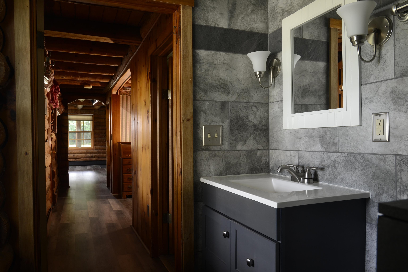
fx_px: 306
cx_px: 204
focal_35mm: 27
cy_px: 136
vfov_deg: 47.9
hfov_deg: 67.4
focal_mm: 18
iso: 100
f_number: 8
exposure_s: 5
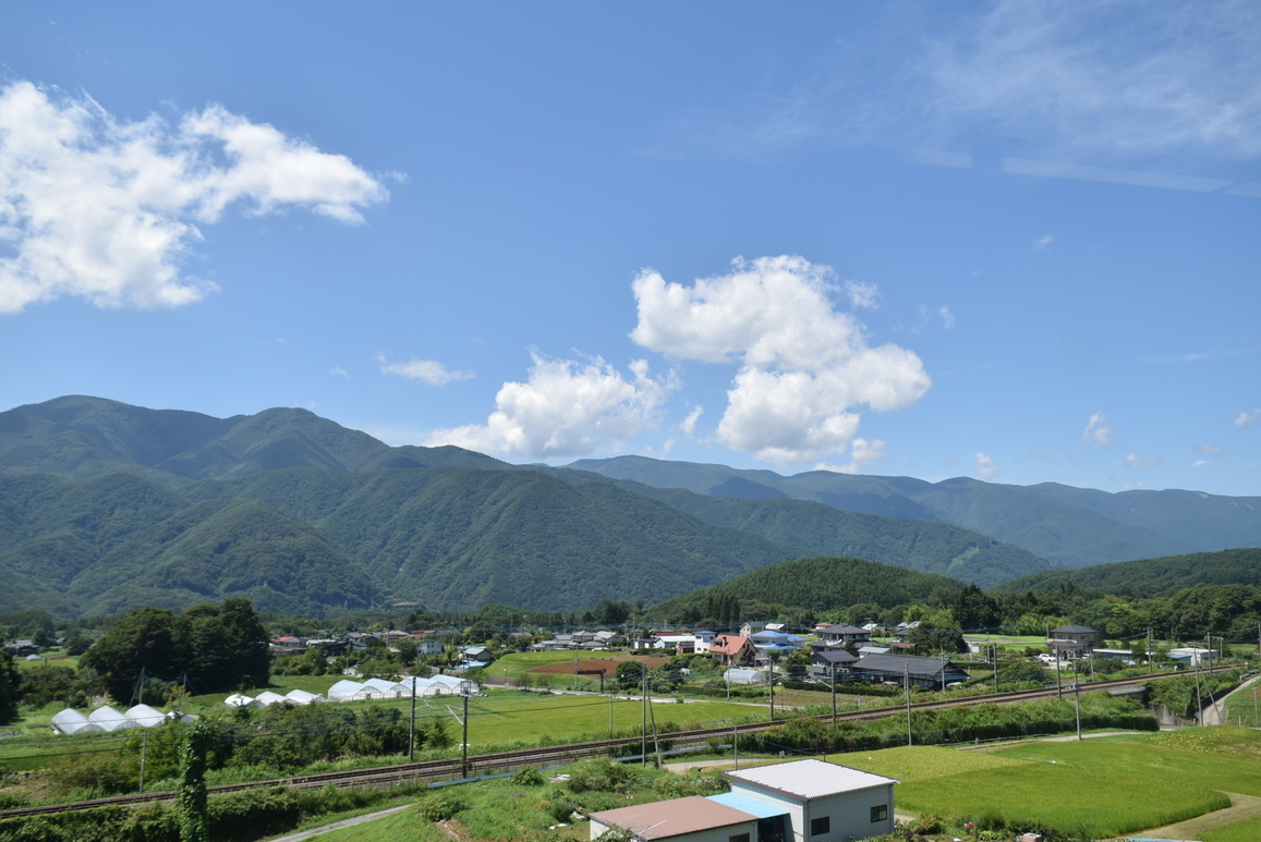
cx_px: 628
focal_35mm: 28
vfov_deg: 46.5
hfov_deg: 65.4
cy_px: 435
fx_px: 981
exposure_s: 1/640
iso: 100
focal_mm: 18
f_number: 6.3
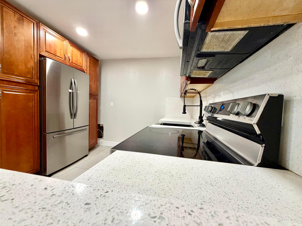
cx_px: 151
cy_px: 113
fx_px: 122
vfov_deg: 85.7
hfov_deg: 102.1
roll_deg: -3.8
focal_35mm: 14
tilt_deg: -2.9
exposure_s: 1/120
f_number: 2.2
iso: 250
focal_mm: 2.22
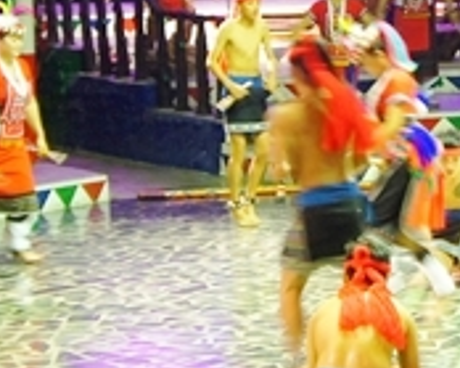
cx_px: 455
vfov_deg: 8.2
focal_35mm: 187
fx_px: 2546
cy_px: 102
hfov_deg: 10.2
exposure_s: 1/20
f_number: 4
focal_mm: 29
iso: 1600
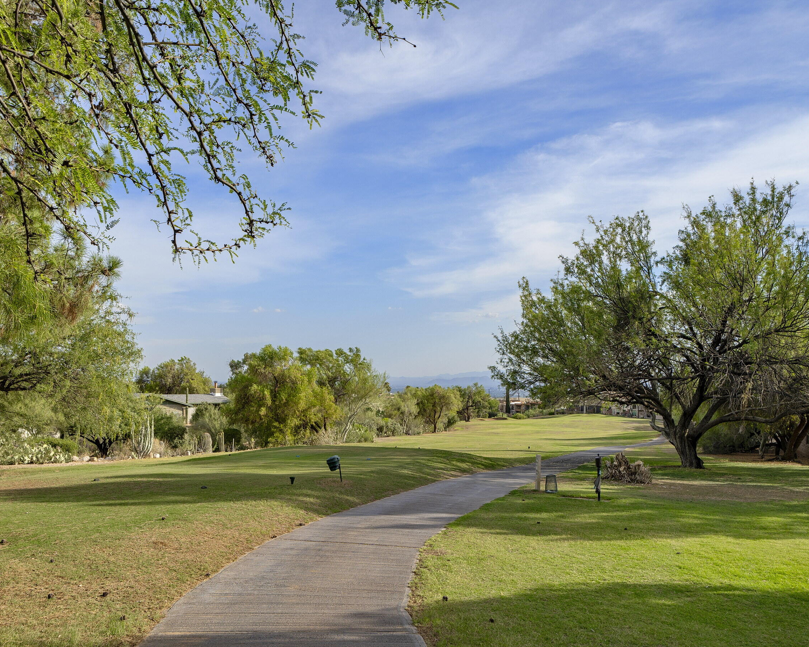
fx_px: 670
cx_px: 333
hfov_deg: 61.8
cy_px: 326
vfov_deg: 51.5
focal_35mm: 28
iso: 100
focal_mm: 24
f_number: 9
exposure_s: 1/160
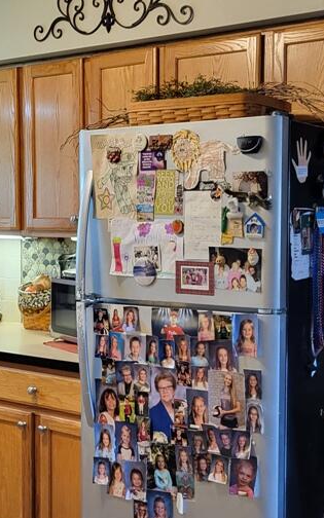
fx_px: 791
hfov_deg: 23.1
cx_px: 191
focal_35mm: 56
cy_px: 295
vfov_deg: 36.2
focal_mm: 5.4
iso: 250
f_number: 1.8
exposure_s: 1/40
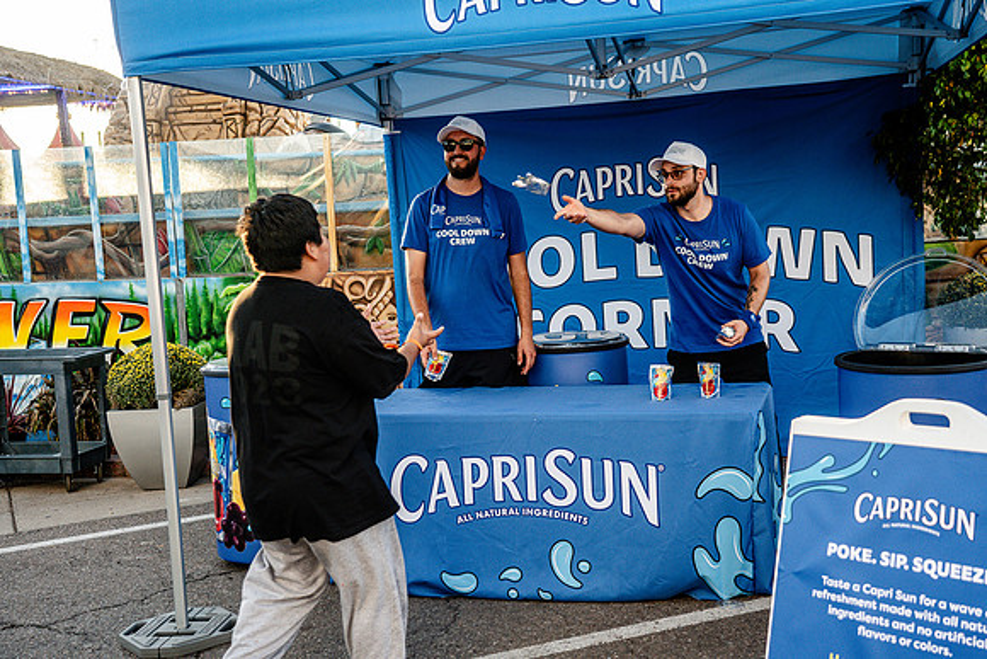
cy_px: 330
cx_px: 494
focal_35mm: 43
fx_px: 1179
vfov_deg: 31.2
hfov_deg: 45.4
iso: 800
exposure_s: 1/640
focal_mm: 43
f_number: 4
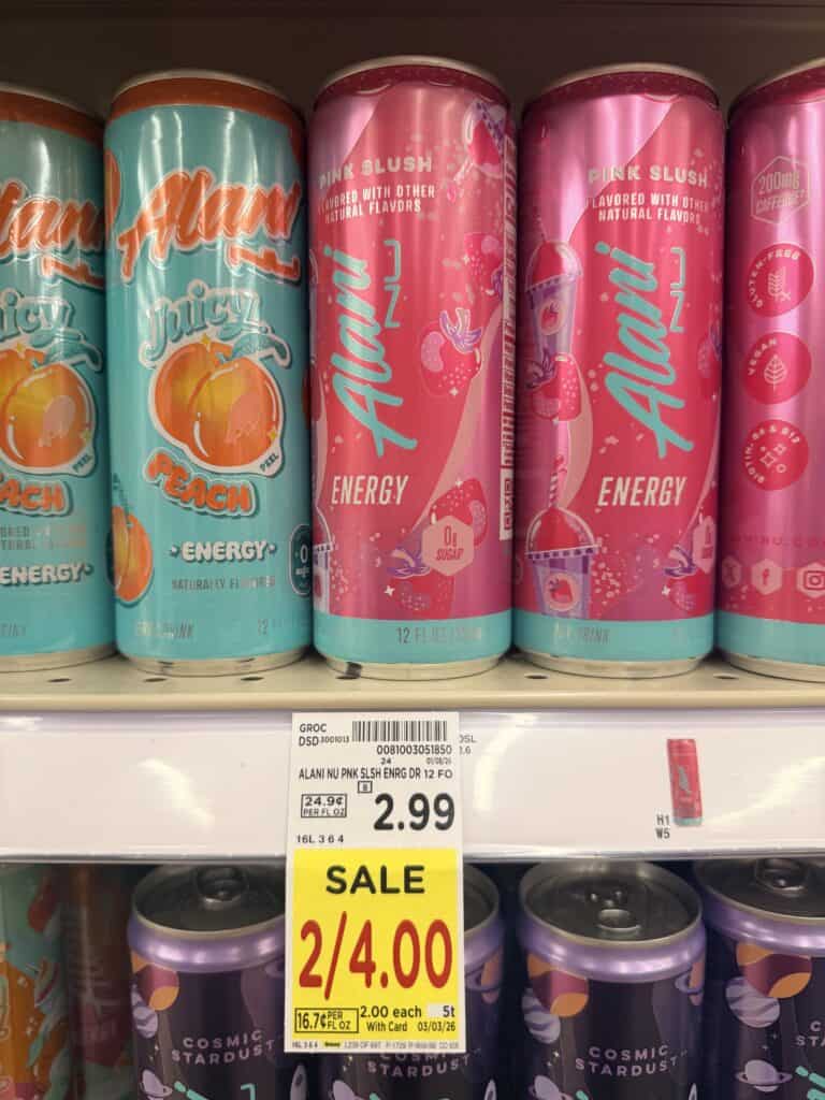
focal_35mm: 24
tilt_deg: -6.5
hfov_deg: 56.8
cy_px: 550
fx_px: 763
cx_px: 412
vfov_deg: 71.6
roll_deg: +0.3
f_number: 1.78
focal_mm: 6.76
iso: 125
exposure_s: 1/69
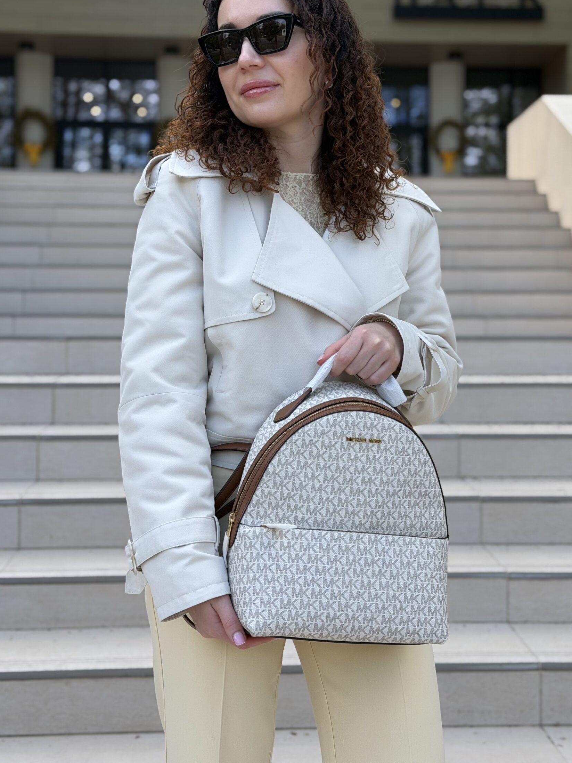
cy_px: 342
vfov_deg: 34.3
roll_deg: -0.2
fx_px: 1234
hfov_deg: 26.1
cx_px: 311
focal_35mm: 56
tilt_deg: +1.0
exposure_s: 1/1513
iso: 80
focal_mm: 6.76
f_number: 1.78
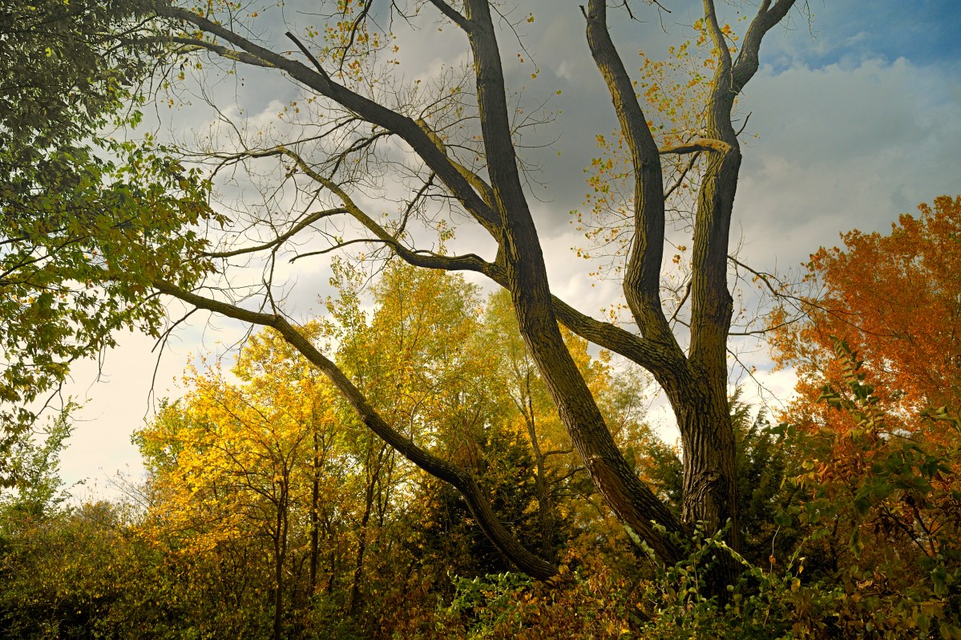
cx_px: 480
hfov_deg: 65.5
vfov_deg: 46.4
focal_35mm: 28
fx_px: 747
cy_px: 320
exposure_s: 1/125
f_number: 11
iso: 640
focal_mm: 28
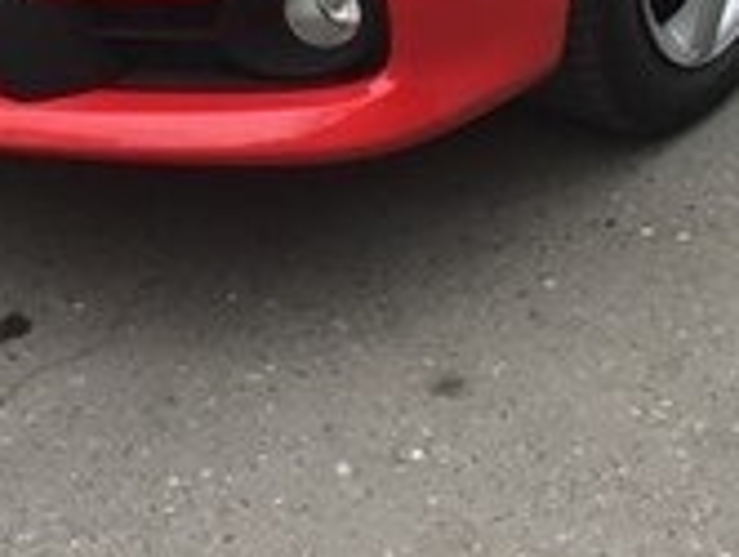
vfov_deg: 11.8
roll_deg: -3.3
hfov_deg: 17.0
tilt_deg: -12.9
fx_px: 2459
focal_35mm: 115
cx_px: 539
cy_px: -497
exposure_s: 1/33
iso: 32
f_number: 2.2
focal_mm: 4.15
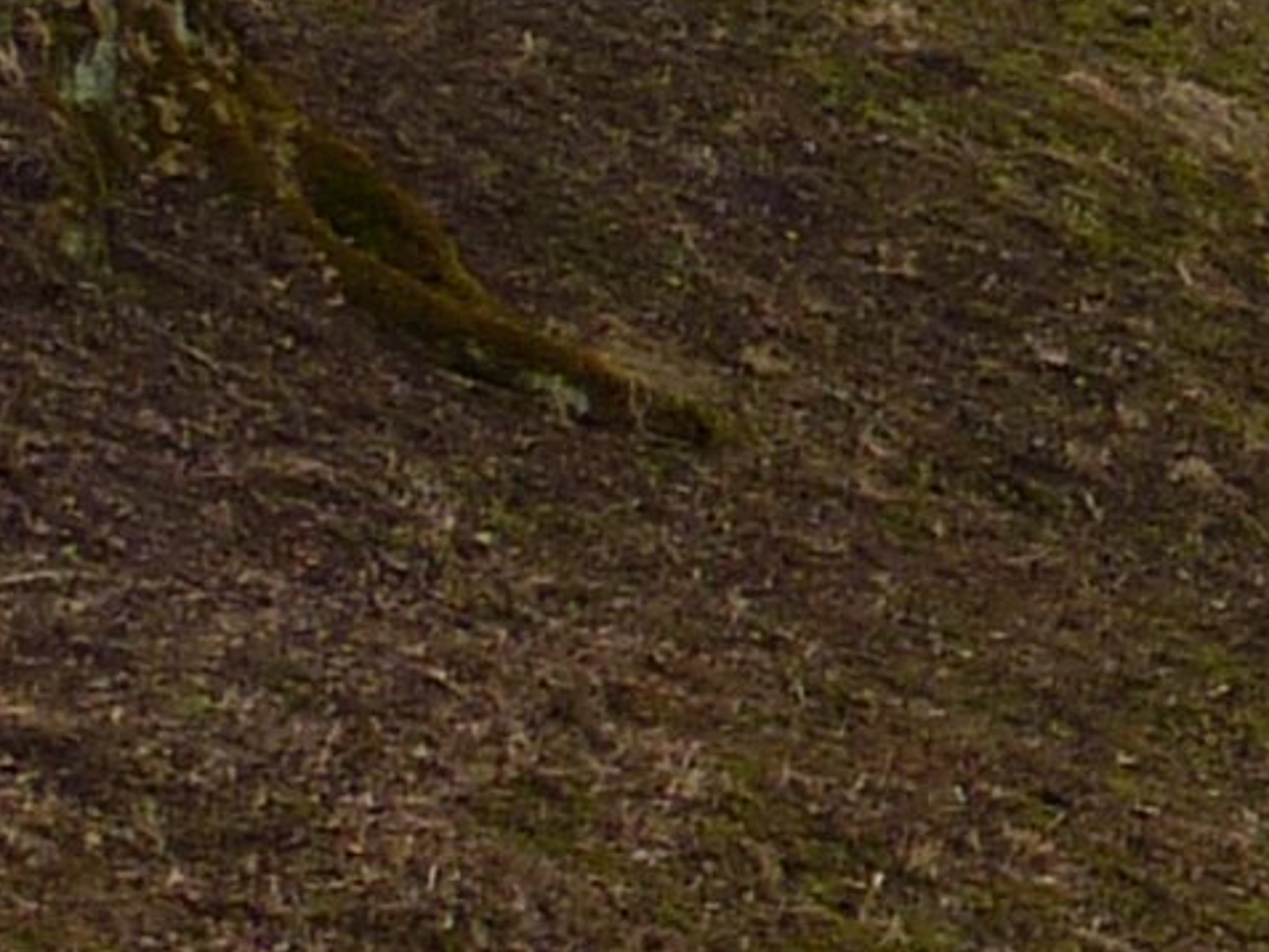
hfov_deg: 6.3
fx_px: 10377
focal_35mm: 283
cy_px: 495
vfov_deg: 5.3
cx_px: 4057
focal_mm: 6.1
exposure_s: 1/250
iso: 80
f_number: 4
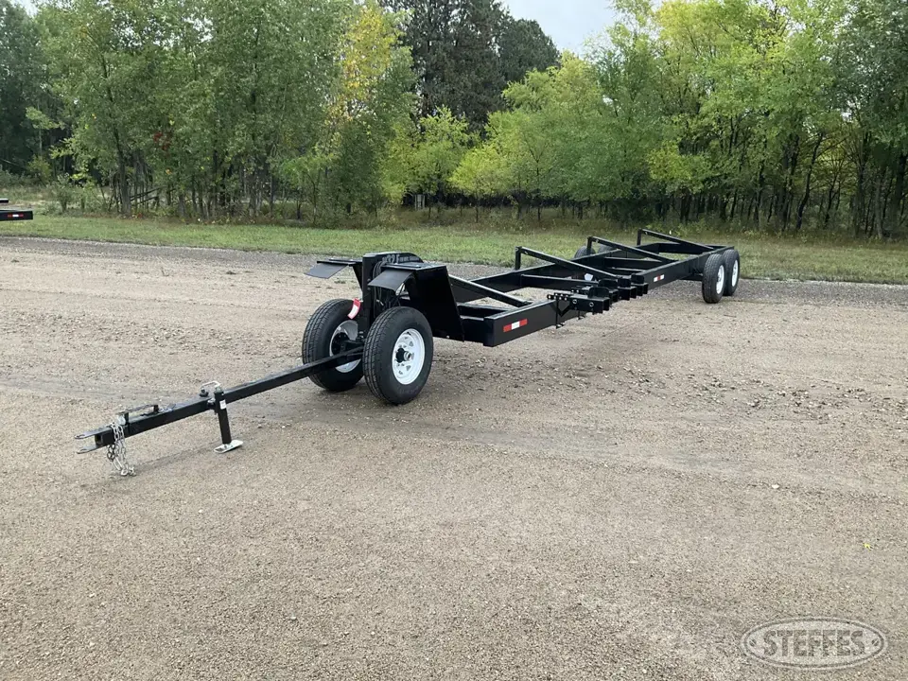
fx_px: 761
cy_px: 340
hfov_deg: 61.7
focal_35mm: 29
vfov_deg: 48.2
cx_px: 454
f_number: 1.8
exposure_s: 1/122
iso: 32
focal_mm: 3
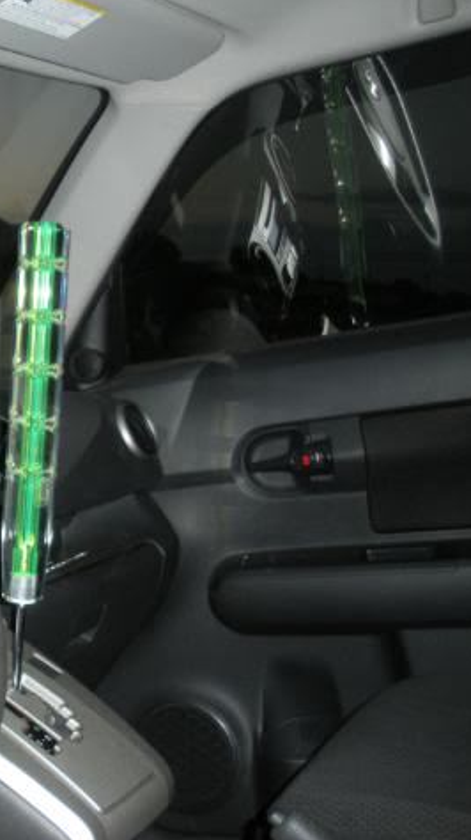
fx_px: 1179
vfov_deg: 39.2
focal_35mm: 53
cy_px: 420
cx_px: -73
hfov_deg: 21.2
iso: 203
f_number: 3.5
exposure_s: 1/60
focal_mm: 6.3
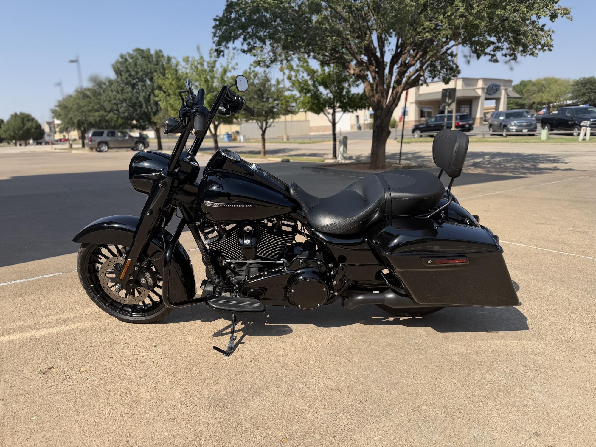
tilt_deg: -12.3
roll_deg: +1.3
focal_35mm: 24
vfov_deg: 56.8
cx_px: 298
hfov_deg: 71.6
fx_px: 413
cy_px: 224
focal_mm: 6.76
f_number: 1.78
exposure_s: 1/3759
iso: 80
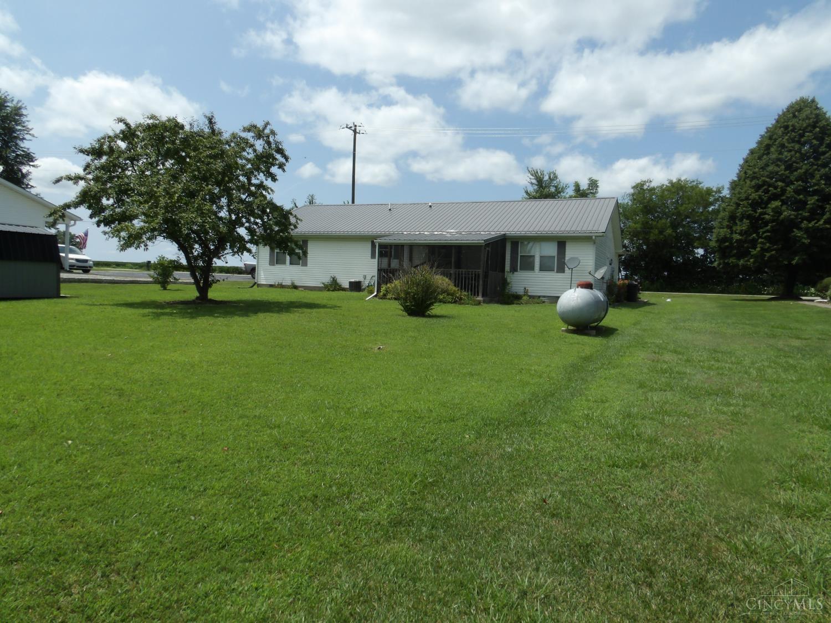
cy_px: 312
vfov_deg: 58.9
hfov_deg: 73.9
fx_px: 552
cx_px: 416
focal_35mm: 23
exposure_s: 1/953
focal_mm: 4.2
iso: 100
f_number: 4.1
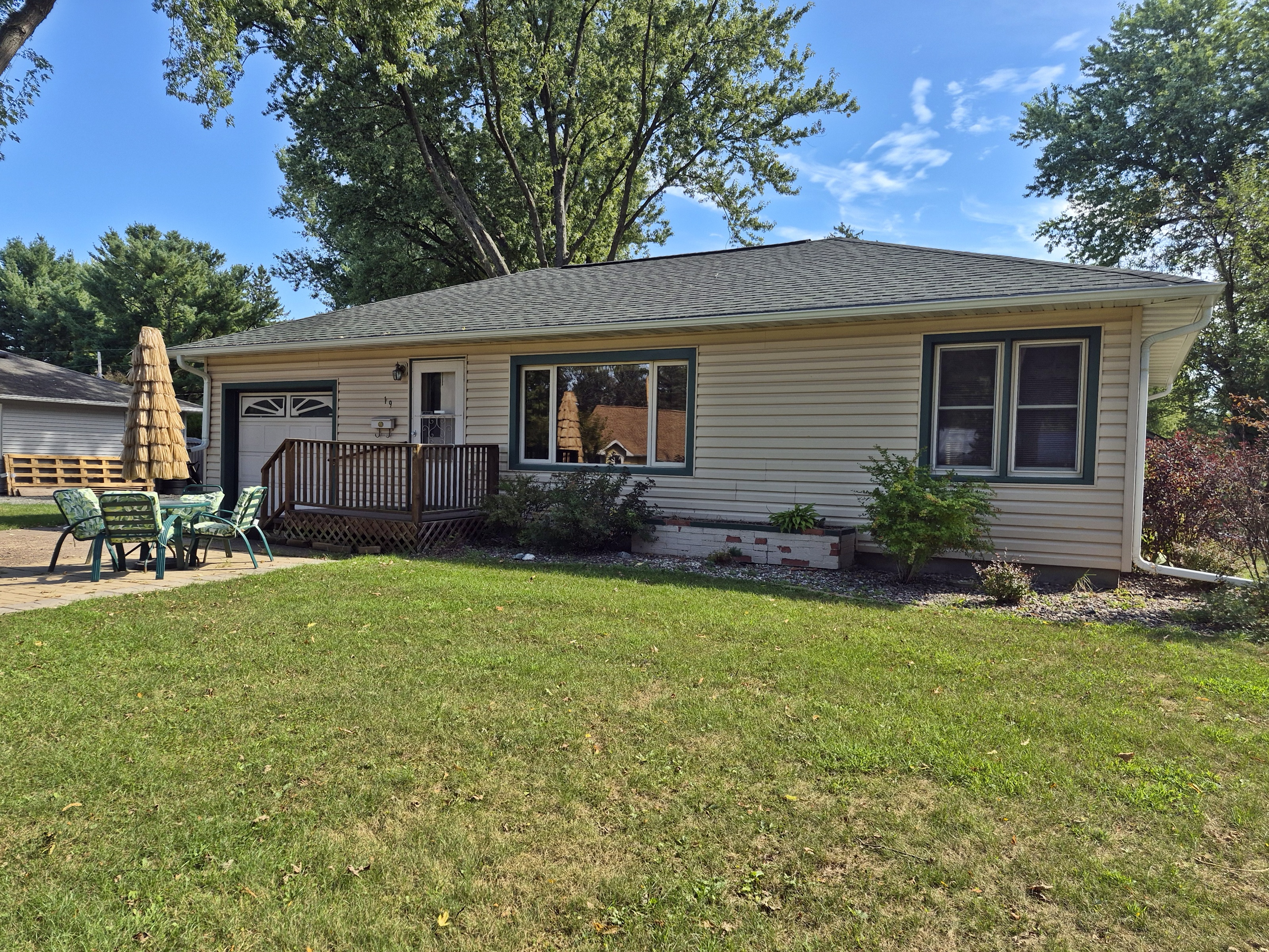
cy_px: 476
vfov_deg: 58.9
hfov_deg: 73.9
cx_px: 634
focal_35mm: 23
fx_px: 843
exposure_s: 1/2288
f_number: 1.8
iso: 80
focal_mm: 5.4
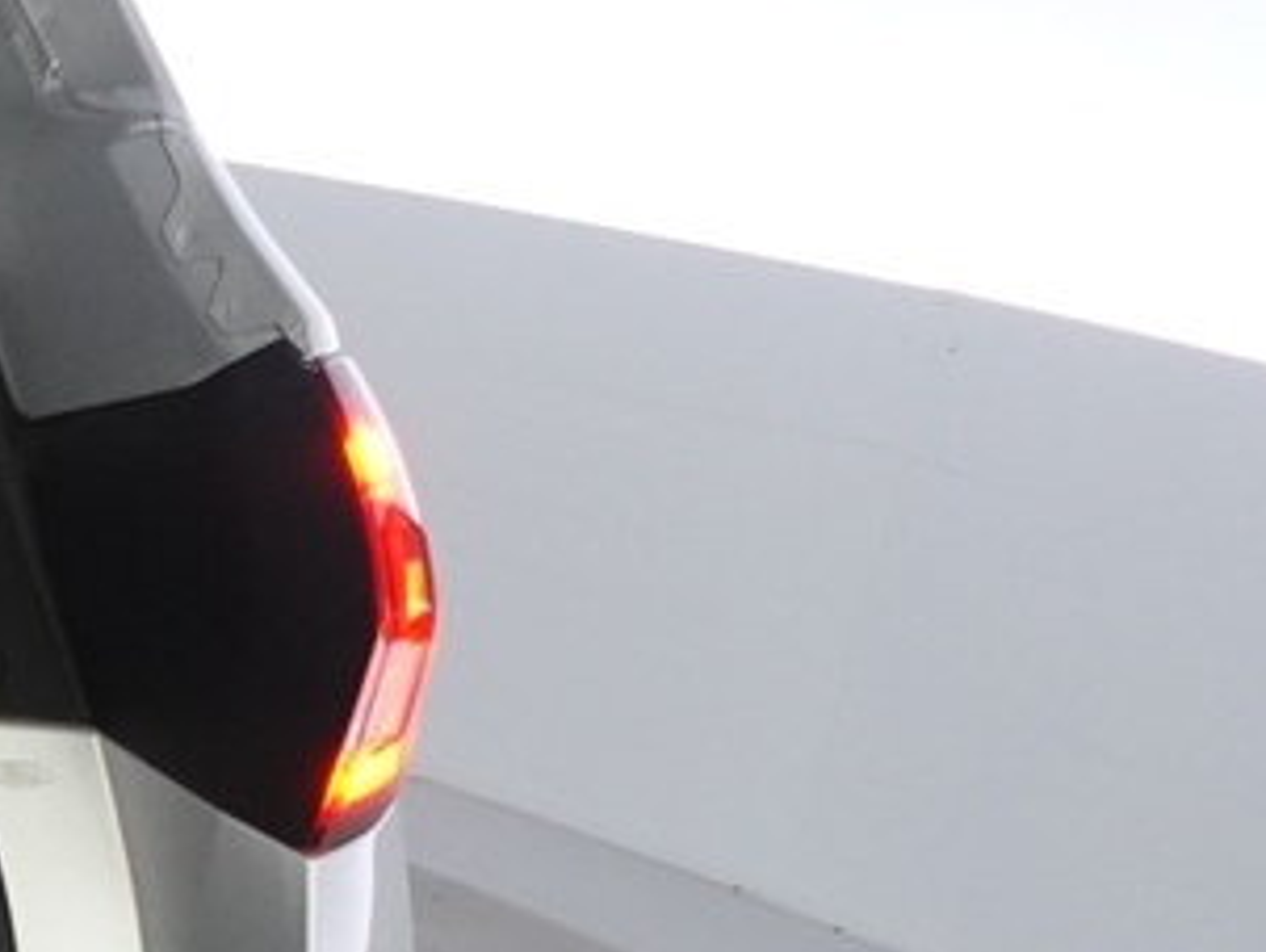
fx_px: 3770
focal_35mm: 103
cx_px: -1270
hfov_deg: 15.3
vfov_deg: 14.1
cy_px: 1036
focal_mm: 7.6
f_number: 2
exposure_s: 1/80
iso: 500
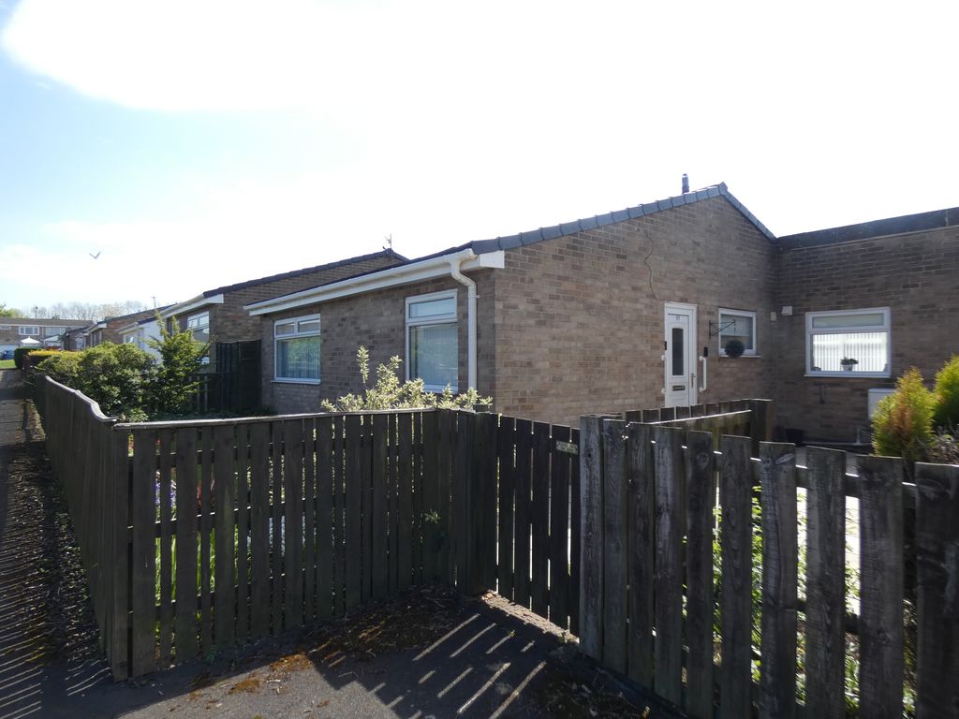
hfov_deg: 81.7
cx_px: 480
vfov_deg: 66.0
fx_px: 554
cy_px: 360
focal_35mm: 20
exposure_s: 1/800
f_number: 2.8
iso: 80
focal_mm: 3.6
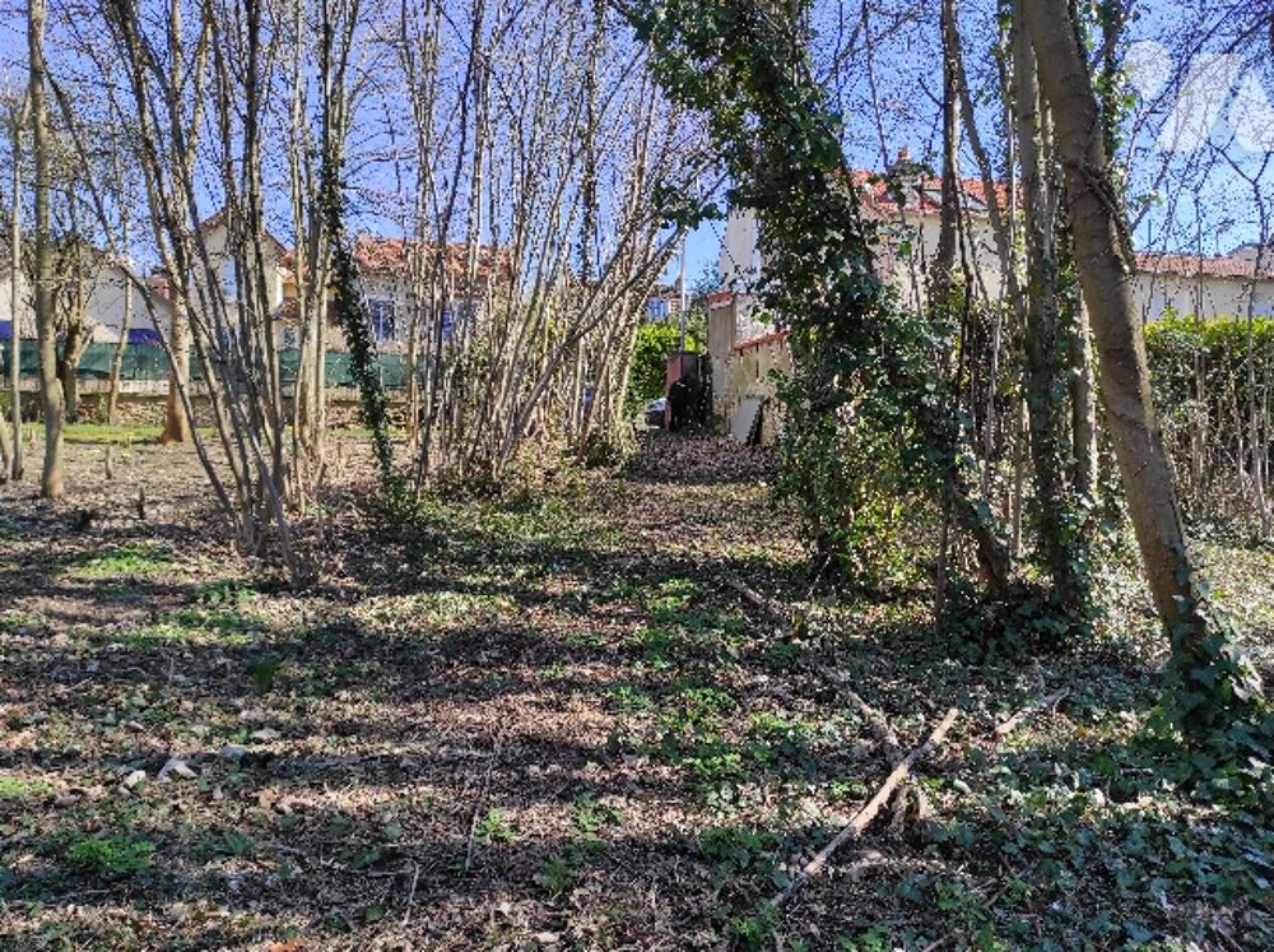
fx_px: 919
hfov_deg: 69.5
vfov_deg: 54.8
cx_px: 637
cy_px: 476
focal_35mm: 25
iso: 100
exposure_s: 1/1078
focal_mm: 5.43
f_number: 1.89
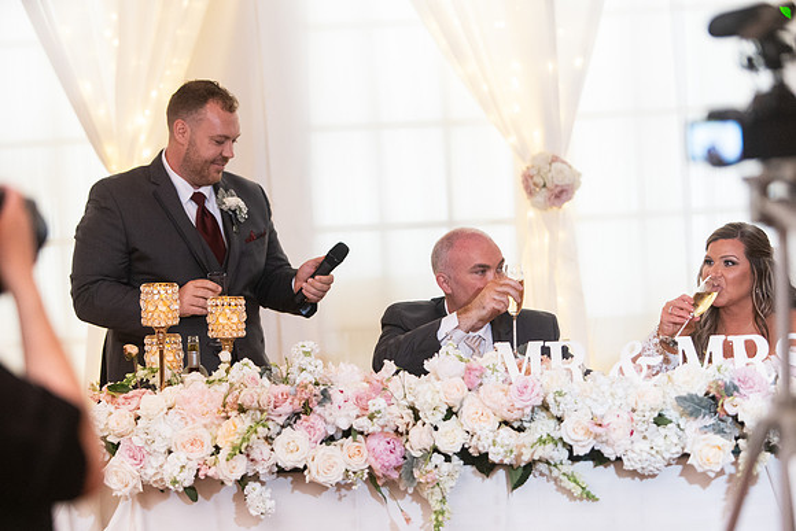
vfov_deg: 11.4
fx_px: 2654
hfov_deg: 17.1
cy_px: 266
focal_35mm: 120
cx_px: 398
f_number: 2.8
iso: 4000
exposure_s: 1/200
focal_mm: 120
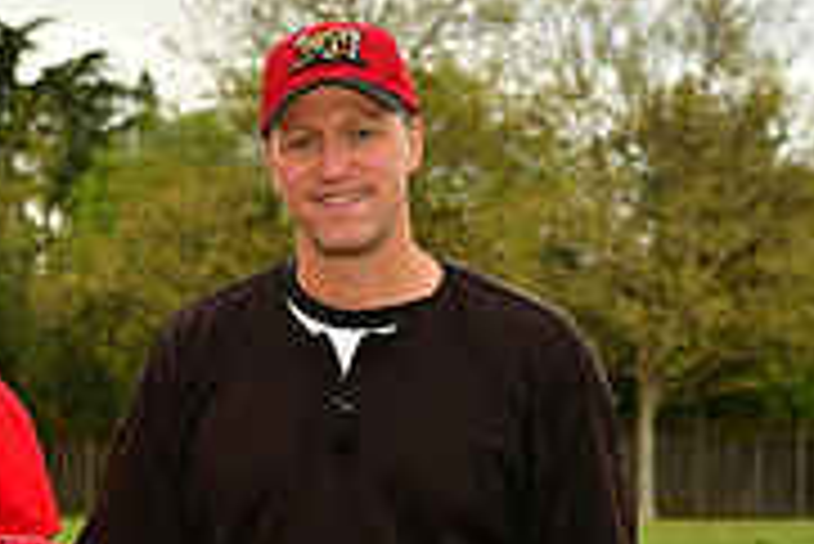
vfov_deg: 6.5
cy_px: 749
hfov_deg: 9.4
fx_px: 4775
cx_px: -459
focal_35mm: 211
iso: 200
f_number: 5
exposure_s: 1/500
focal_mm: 44
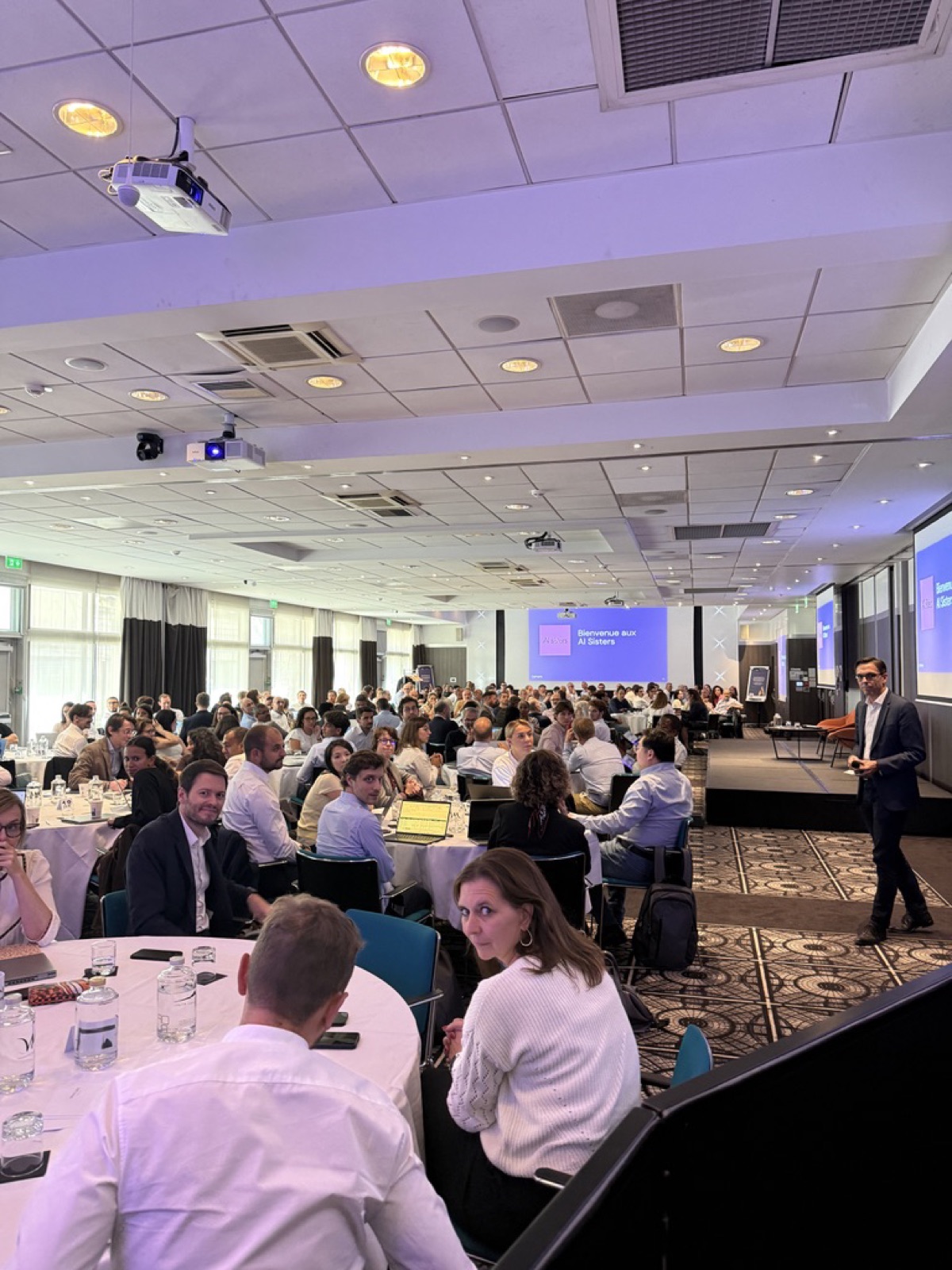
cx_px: 476
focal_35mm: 24
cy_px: 635
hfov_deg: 56.8
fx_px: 880
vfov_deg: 71.6
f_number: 1.78
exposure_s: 1/50
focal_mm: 6.76
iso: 320
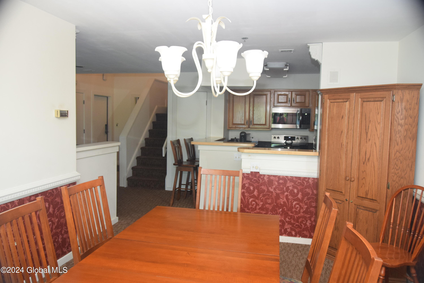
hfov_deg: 67.4
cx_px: 212
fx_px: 318
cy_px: 142
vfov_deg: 47.9
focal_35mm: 27
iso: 1600
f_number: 3.5
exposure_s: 1/60
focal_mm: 18
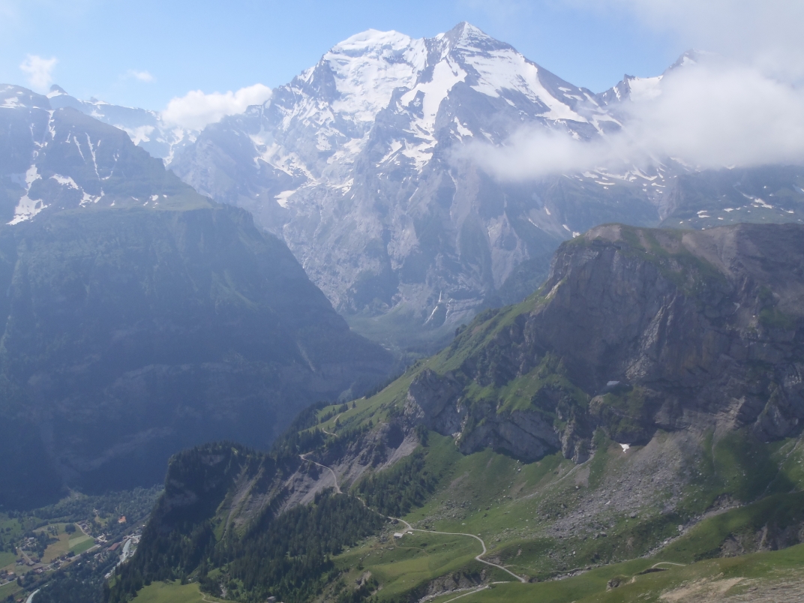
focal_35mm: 36
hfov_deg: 51.4
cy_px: 302
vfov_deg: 39.7
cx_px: 402
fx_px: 836
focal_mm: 6.53
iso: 80
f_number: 5
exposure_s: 1/500
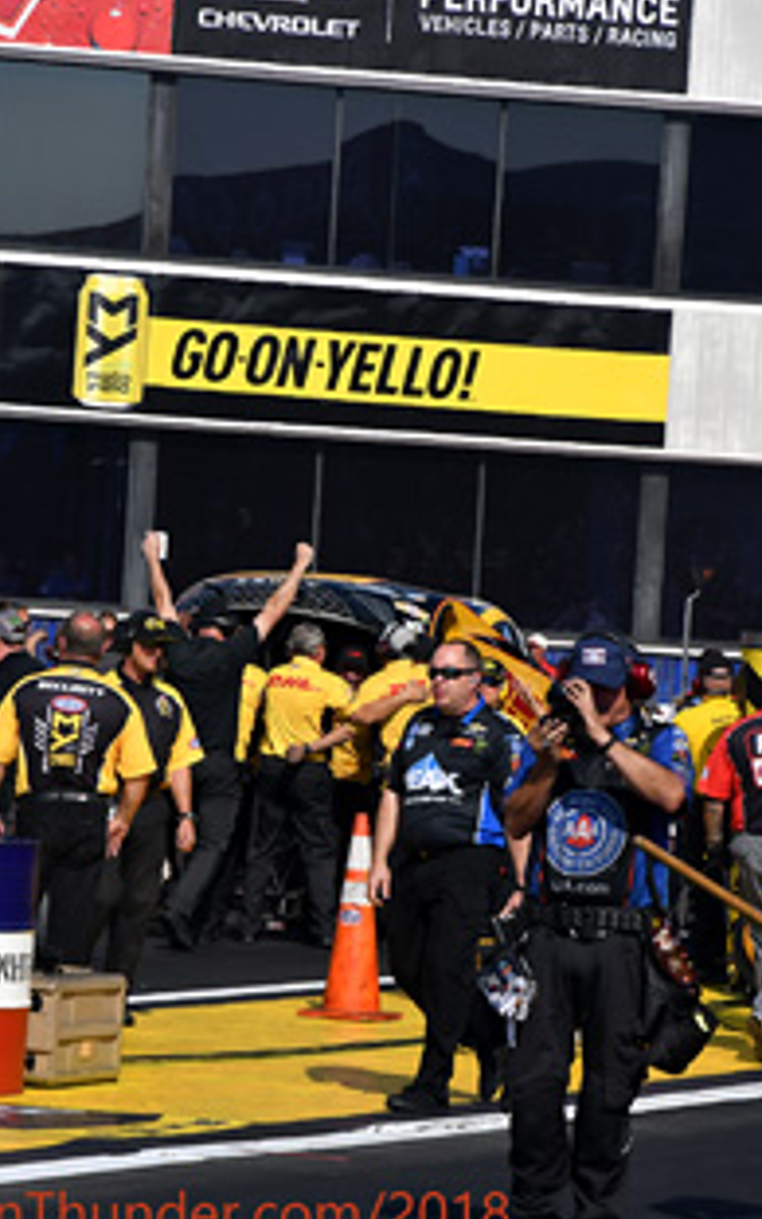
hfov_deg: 6.7
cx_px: 305
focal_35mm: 196
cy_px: 629
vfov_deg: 10.7
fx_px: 6513
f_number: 5.6
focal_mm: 80
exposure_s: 1/2000
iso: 160
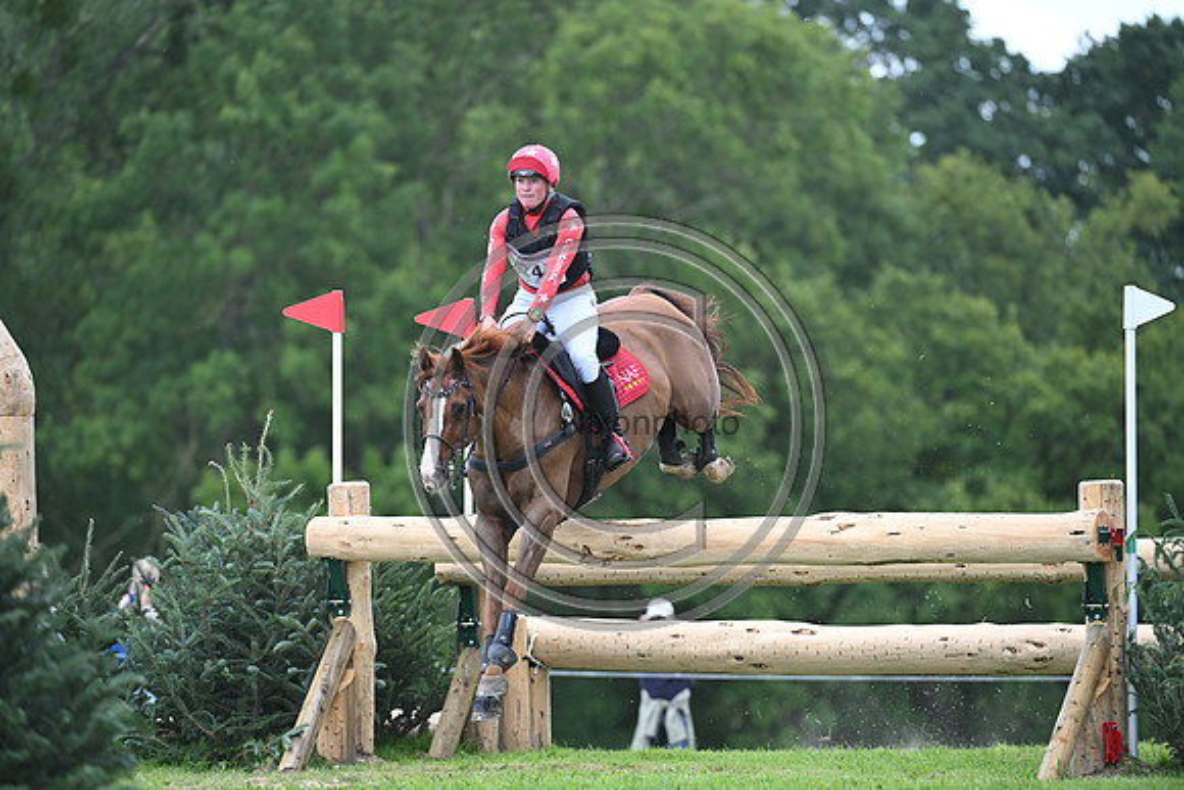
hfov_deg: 6.6
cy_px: 395
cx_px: 592
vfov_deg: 4.4
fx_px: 10197
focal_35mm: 310
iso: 1100
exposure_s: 1/1600
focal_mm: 310
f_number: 5
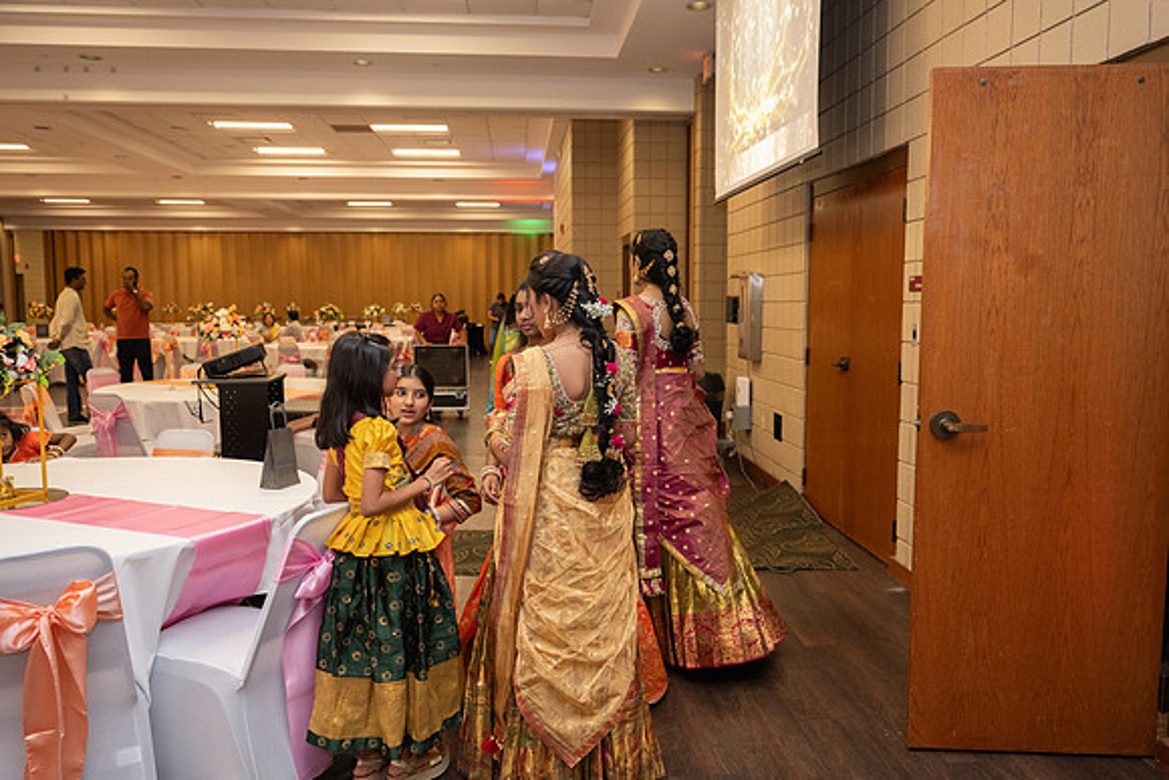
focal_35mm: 29
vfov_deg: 45.5
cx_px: 584
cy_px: 390
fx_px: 930
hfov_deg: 64.3
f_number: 3.5
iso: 1000
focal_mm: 28
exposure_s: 1/160
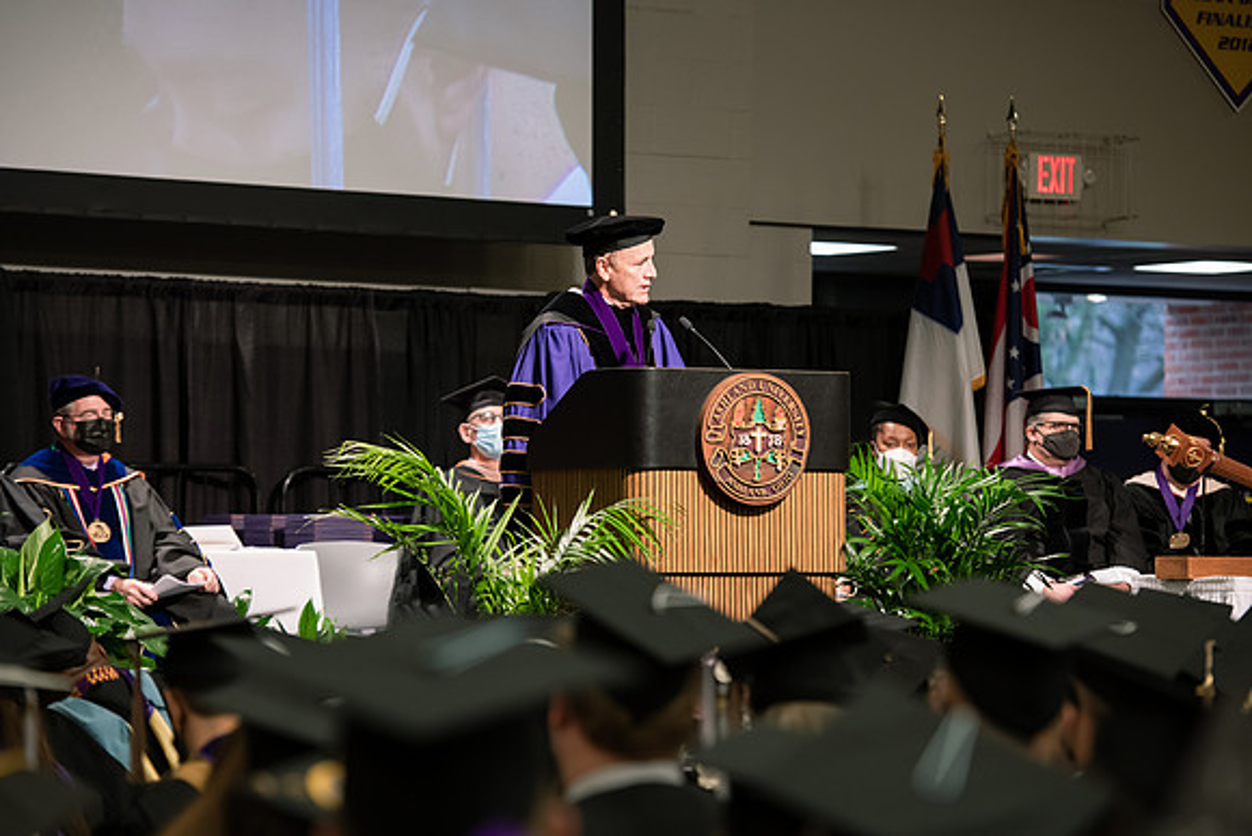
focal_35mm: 135
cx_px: 626
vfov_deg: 10.2
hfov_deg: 15.2
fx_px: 4696
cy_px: 418
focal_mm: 135
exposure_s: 1/200
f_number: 4
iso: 1000
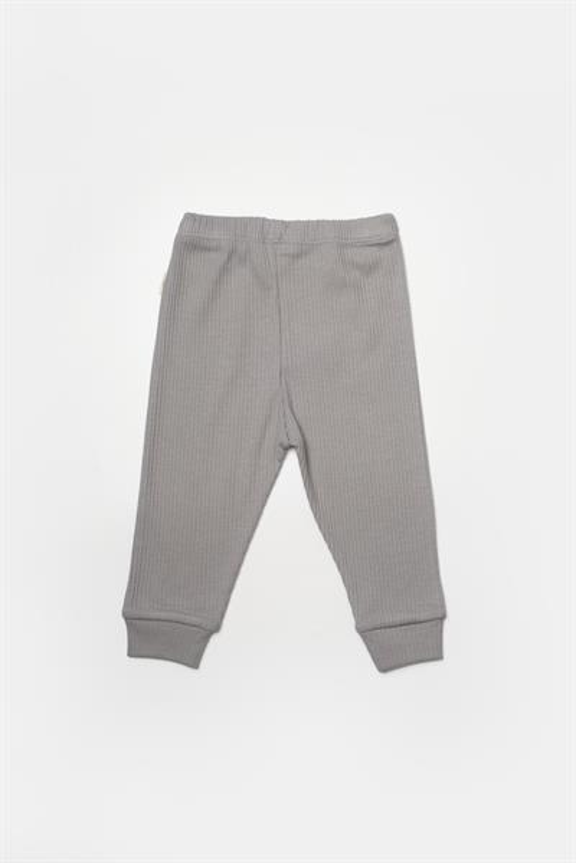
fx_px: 1032
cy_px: 432
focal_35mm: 43
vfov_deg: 45.4
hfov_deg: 31.2
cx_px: 288
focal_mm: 28.9
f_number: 9
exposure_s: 1/125
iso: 125
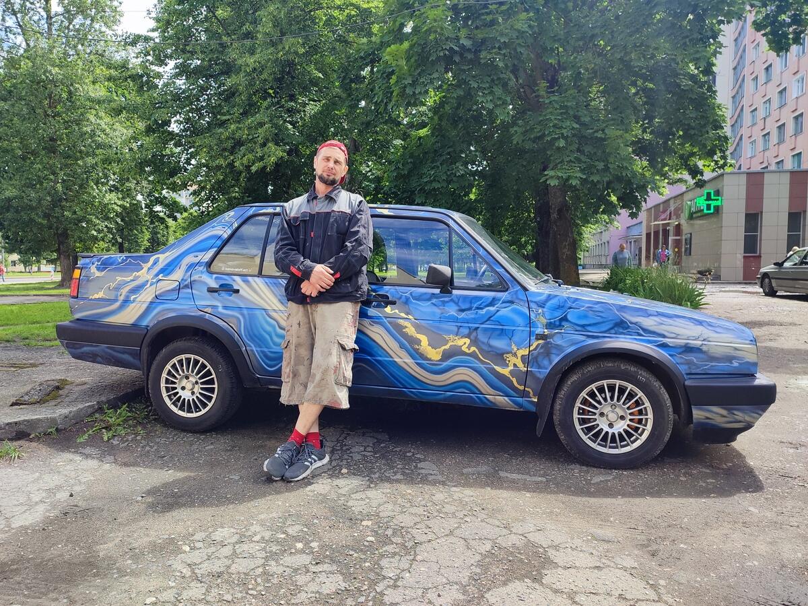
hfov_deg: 71.6
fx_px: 560
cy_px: 303
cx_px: 404
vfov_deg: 56.8
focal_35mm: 24
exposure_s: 1/306
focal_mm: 5.89
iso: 50
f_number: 1.89
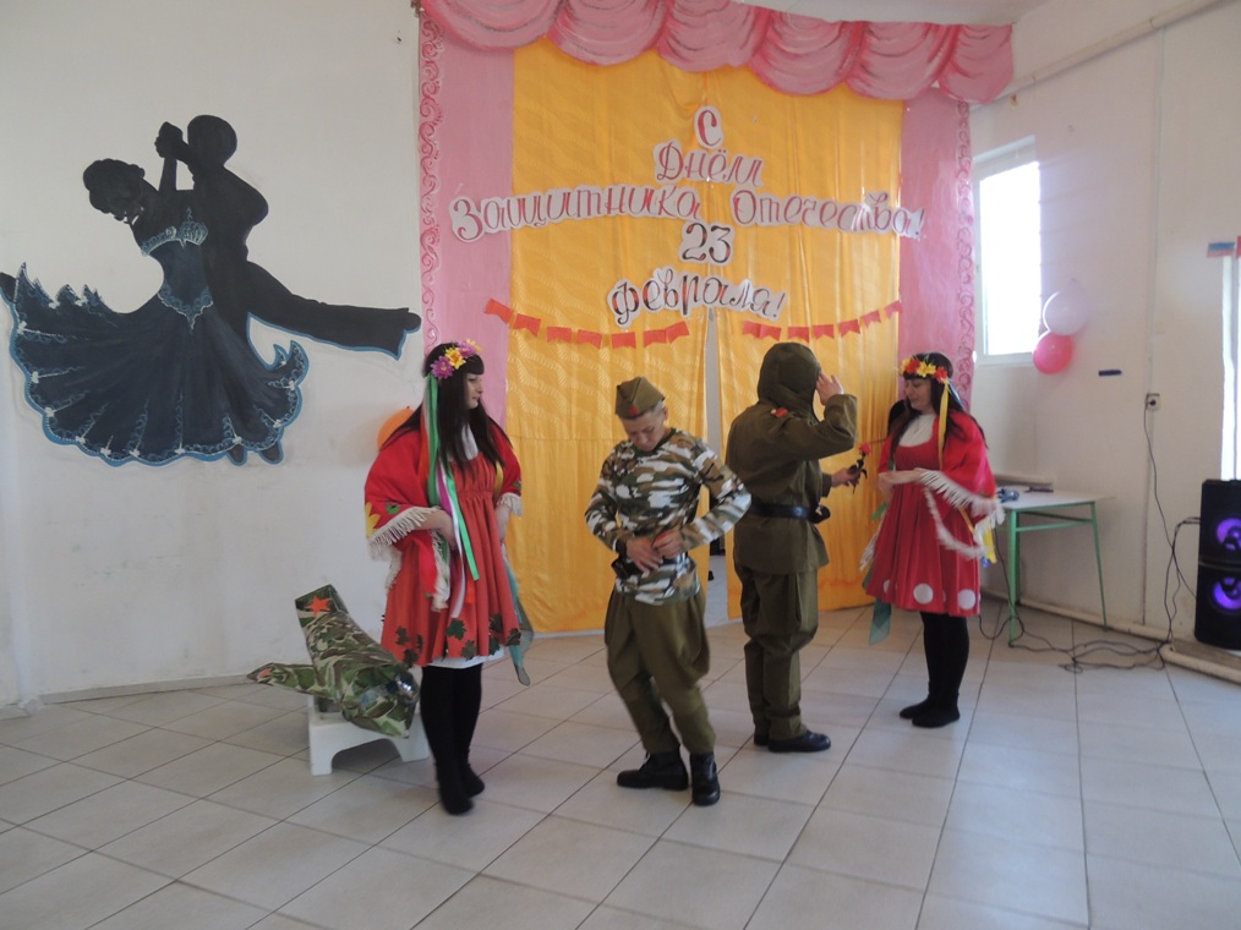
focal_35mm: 24
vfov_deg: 56.8
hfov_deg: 71.6
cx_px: 620
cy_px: 465
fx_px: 860
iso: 200
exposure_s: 1/30
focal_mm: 4.3
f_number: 3
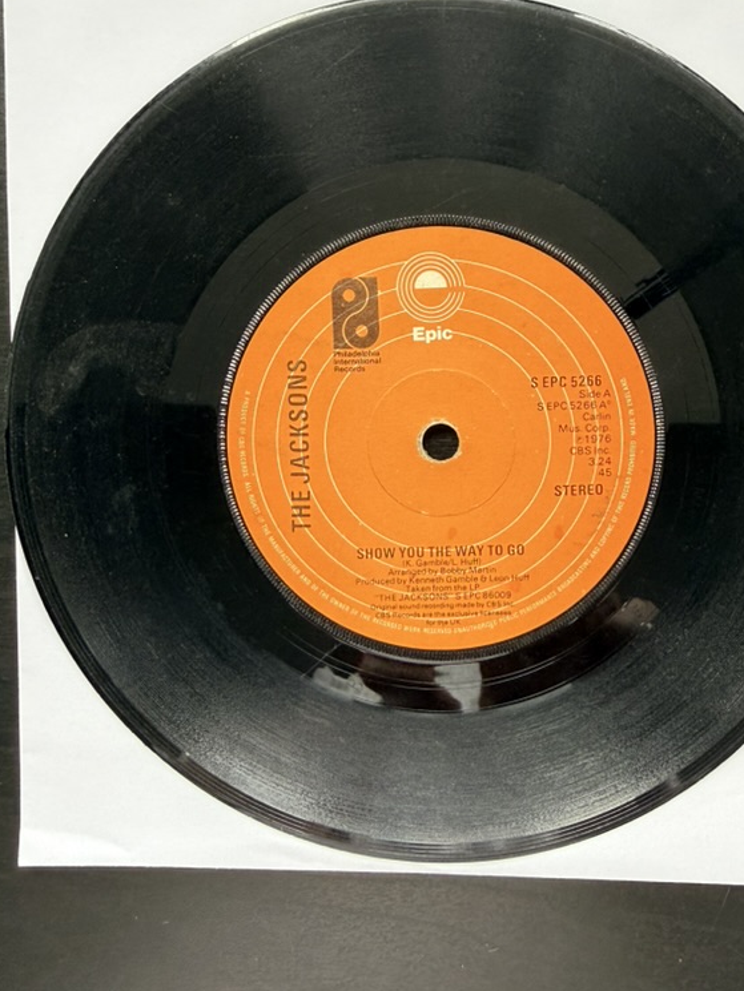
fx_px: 945
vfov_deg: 55.3
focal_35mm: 33
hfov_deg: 42.6
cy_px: 475
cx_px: 471
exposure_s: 1/99
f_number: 2.2
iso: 160
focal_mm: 2.22
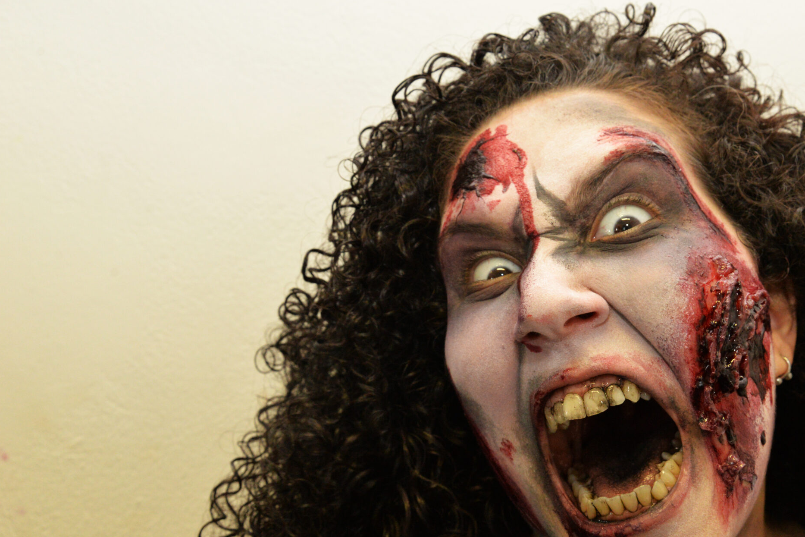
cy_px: 299
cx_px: 543
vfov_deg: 28.1
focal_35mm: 48
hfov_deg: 40.6
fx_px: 1073
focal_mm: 35
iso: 3200
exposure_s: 1/60
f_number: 8
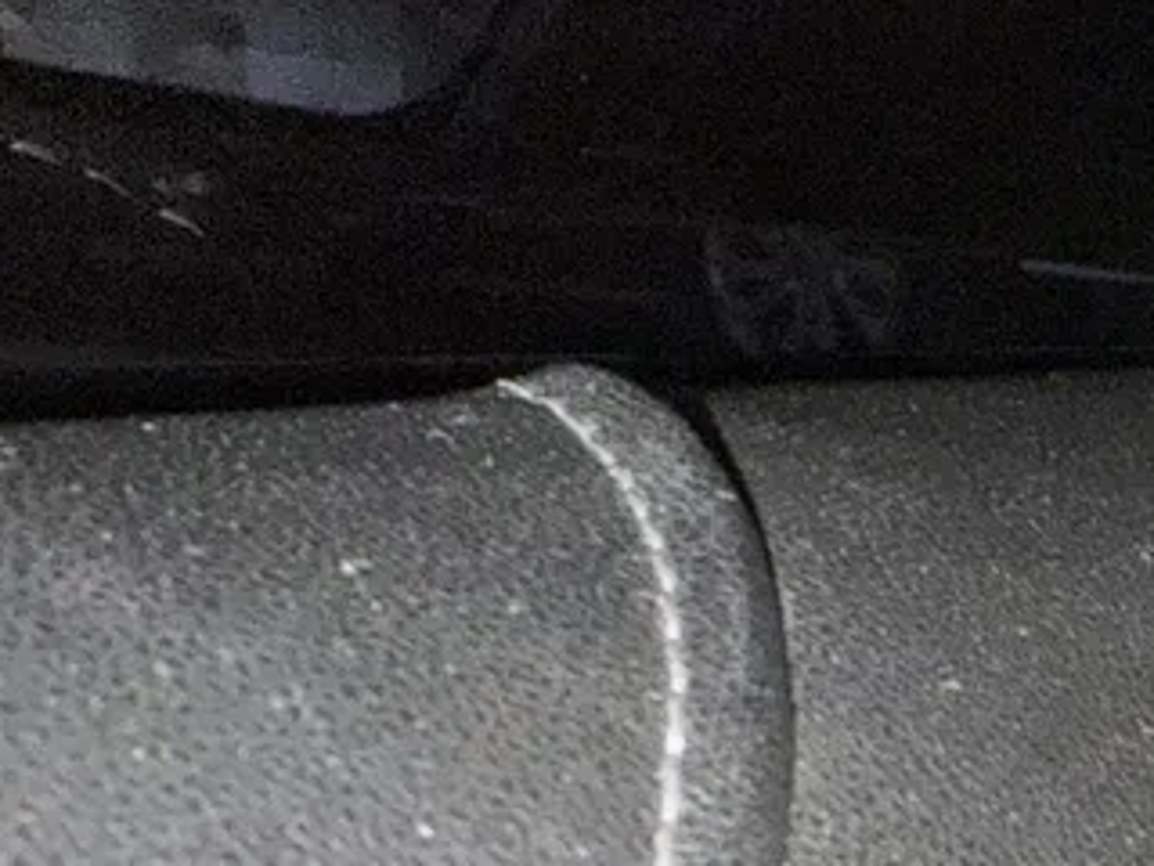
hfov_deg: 19.3
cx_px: 1677
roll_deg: -1.7
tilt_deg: -17.0
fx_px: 3000
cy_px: 888
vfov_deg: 16.1
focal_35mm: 90
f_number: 2.2
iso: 80
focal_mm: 2.22
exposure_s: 1/56
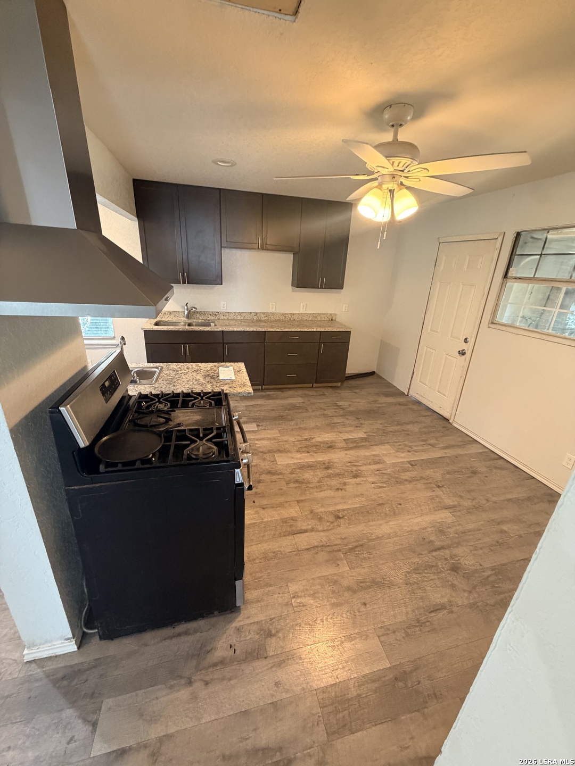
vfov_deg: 102.1
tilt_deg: -22.0
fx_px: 310
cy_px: 383
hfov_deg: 85.7
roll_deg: -4.2
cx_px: 288
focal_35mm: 14
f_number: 2.2
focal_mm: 2.22
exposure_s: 1/60
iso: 400
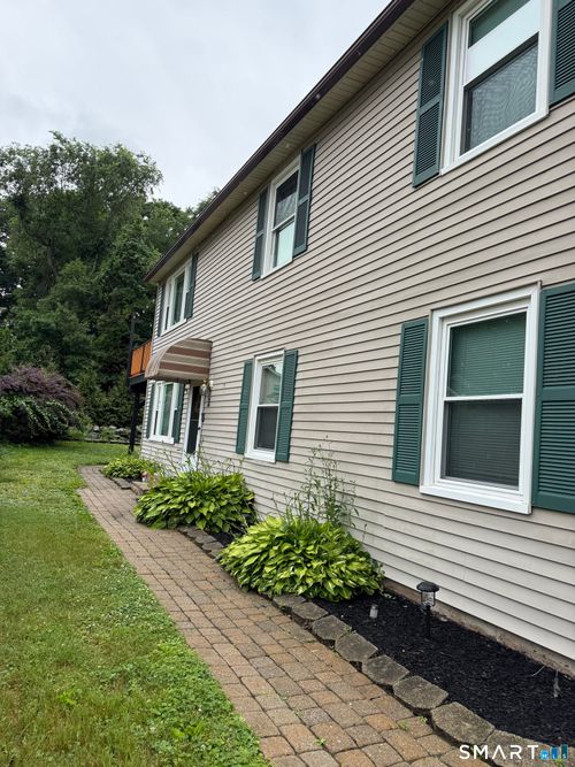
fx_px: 532
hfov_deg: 56.8
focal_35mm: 24
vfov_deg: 71.6
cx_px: 288
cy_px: 384
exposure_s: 1/1770
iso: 100
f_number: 1.78
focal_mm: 6.76
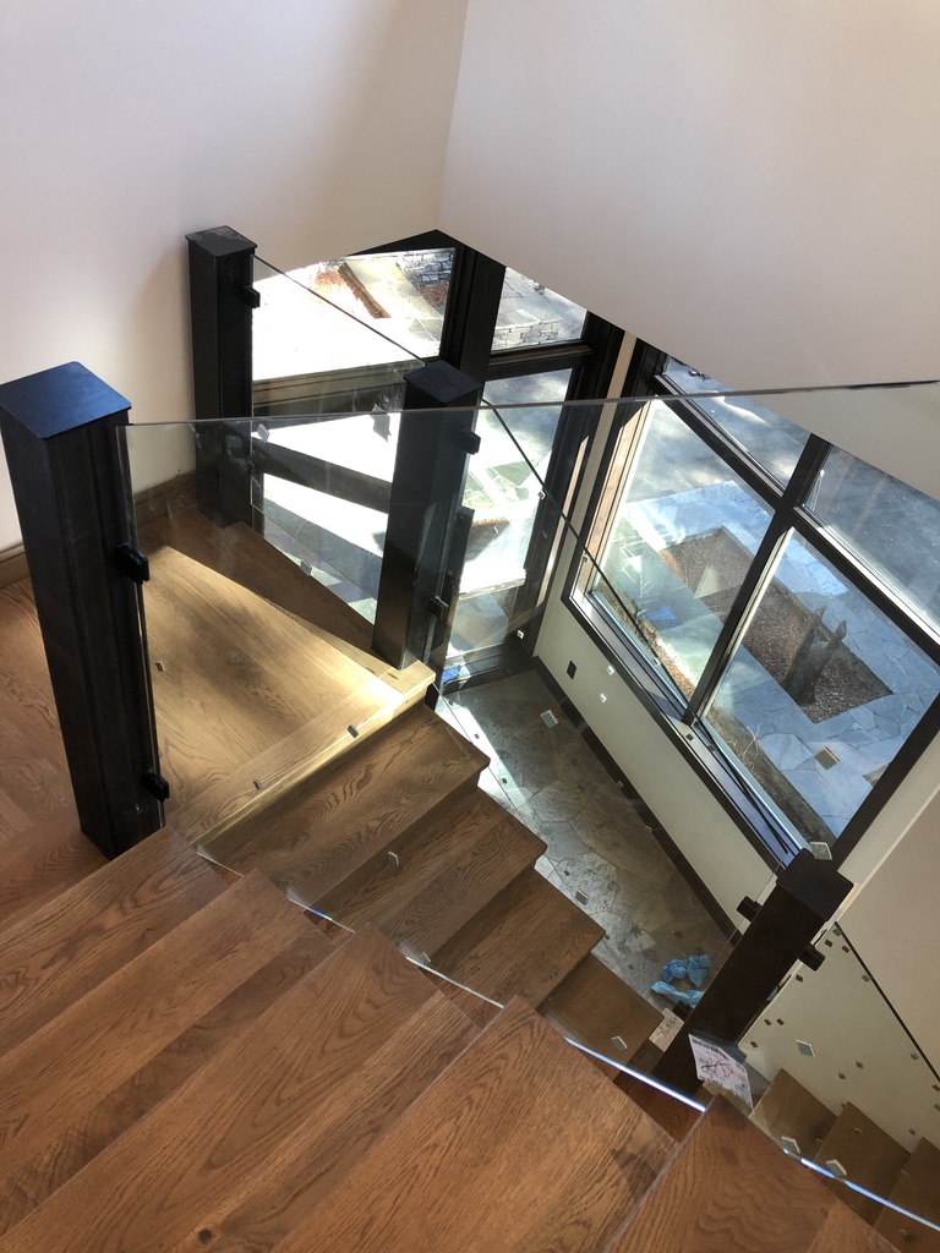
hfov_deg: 49.7
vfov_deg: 63.4
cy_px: 626
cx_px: 470
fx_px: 1014
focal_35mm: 28
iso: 25
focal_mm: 4
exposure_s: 1/30
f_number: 1.8
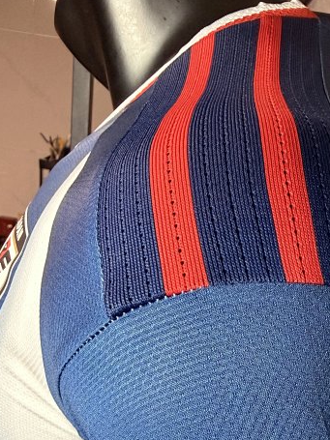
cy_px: 407
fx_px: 572
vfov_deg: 38.8
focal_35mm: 45
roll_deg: -8.7
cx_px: 227
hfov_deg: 31.8
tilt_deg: -21.9
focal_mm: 2.22
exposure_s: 1/50
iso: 320
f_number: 2.2
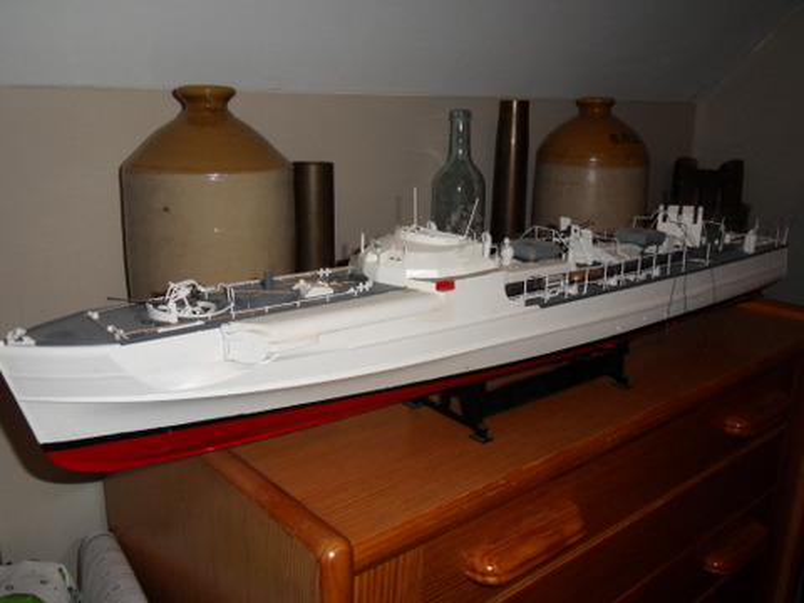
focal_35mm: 31
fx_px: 720
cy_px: 302
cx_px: 402
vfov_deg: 45.4
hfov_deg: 58.4
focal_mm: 5.6
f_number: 3.7
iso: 200
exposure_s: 1/30
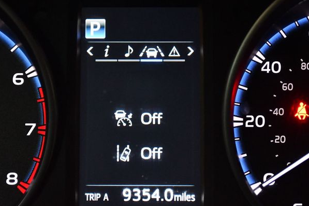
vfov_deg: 18.4
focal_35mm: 74
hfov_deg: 27.4
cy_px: 106
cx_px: 144
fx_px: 635
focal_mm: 46
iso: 8000
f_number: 5.3
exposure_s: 1/60
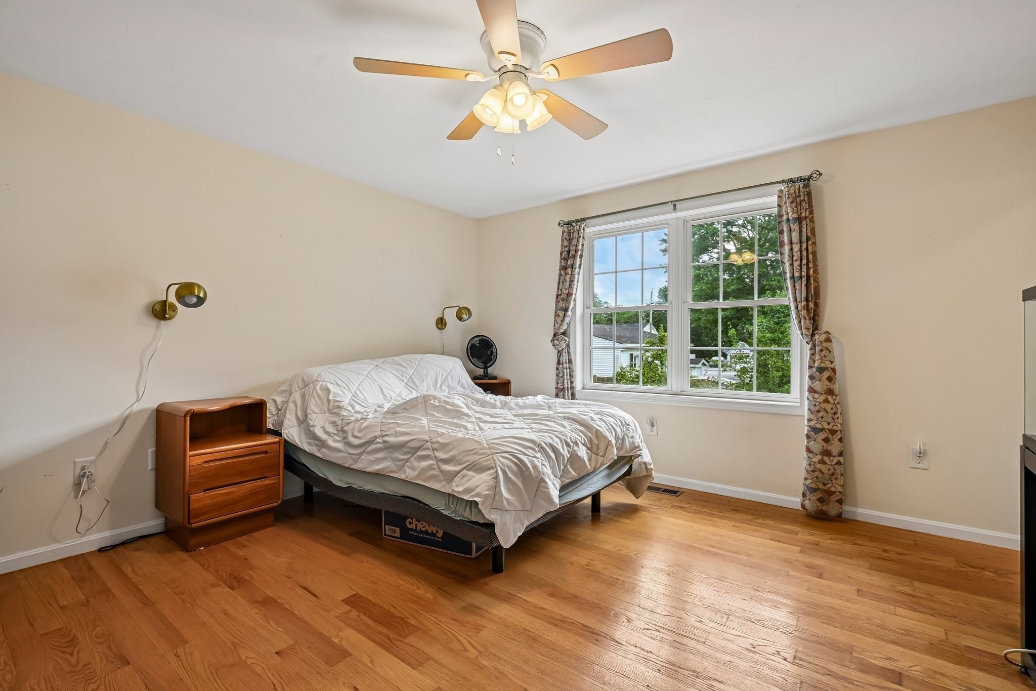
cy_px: 346
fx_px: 460
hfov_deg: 96.7
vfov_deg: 73.7
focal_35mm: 16
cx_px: 518
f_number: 8
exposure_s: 1/40
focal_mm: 16
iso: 400
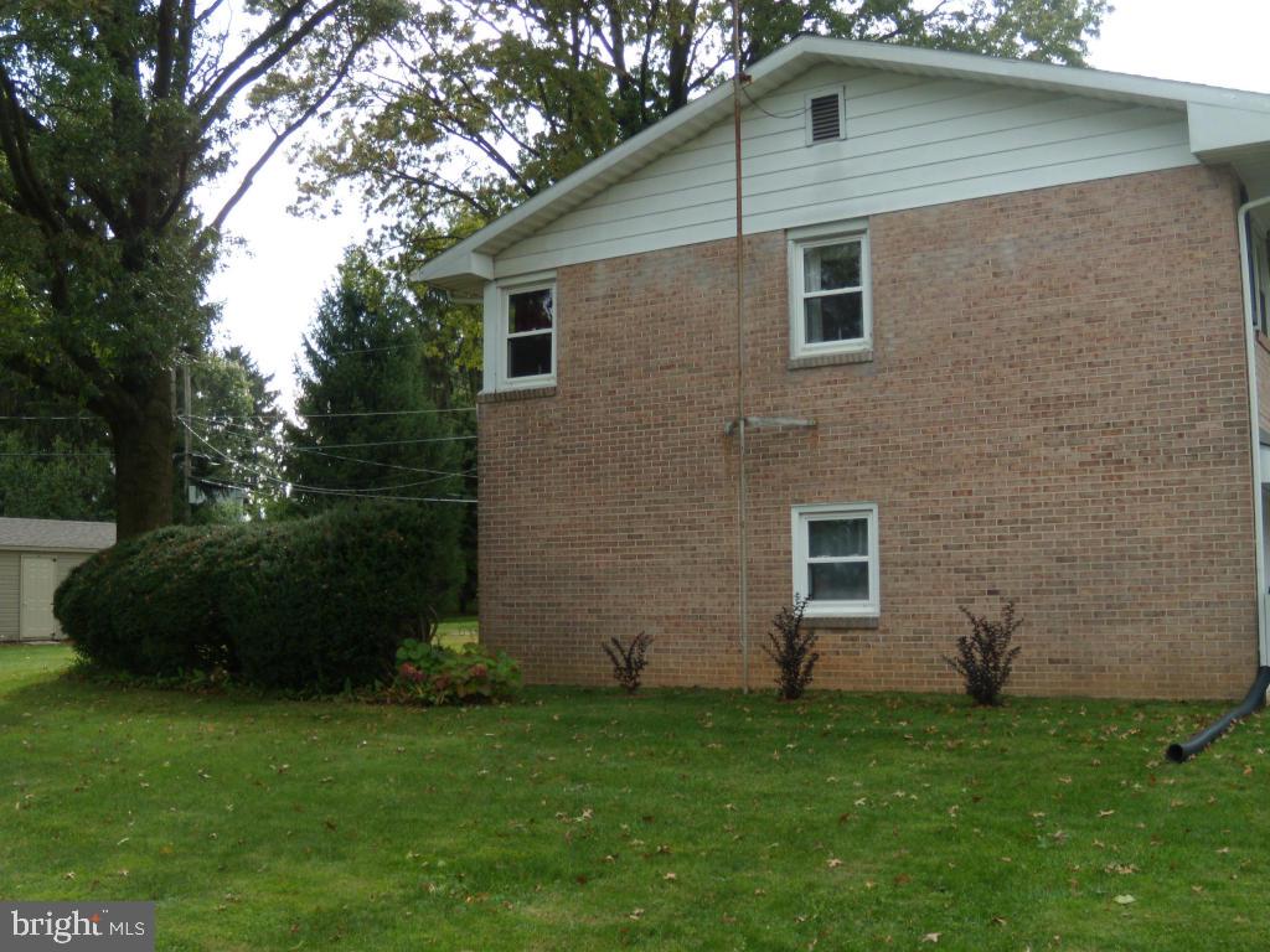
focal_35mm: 36
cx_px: 635
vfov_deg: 39.7
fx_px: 1321
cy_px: 476
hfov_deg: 51.4
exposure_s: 1/160
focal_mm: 6.4
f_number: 3.6
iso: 80
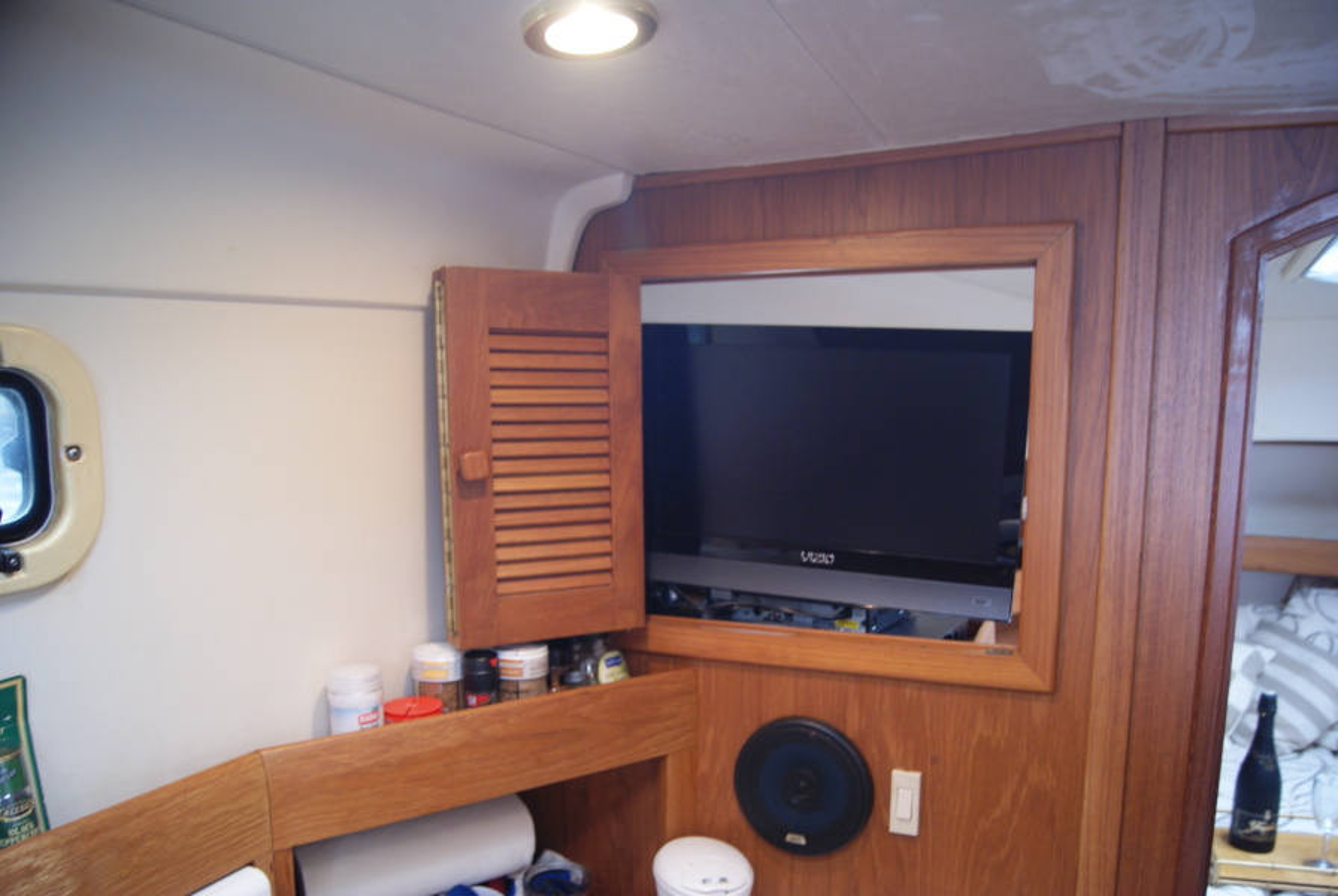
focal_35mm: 27
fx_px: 1005
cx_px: 669
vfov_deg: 48.1
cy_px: 448
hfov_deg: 67.3
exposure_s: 1/8
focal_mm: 18
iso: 400
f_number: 3.5
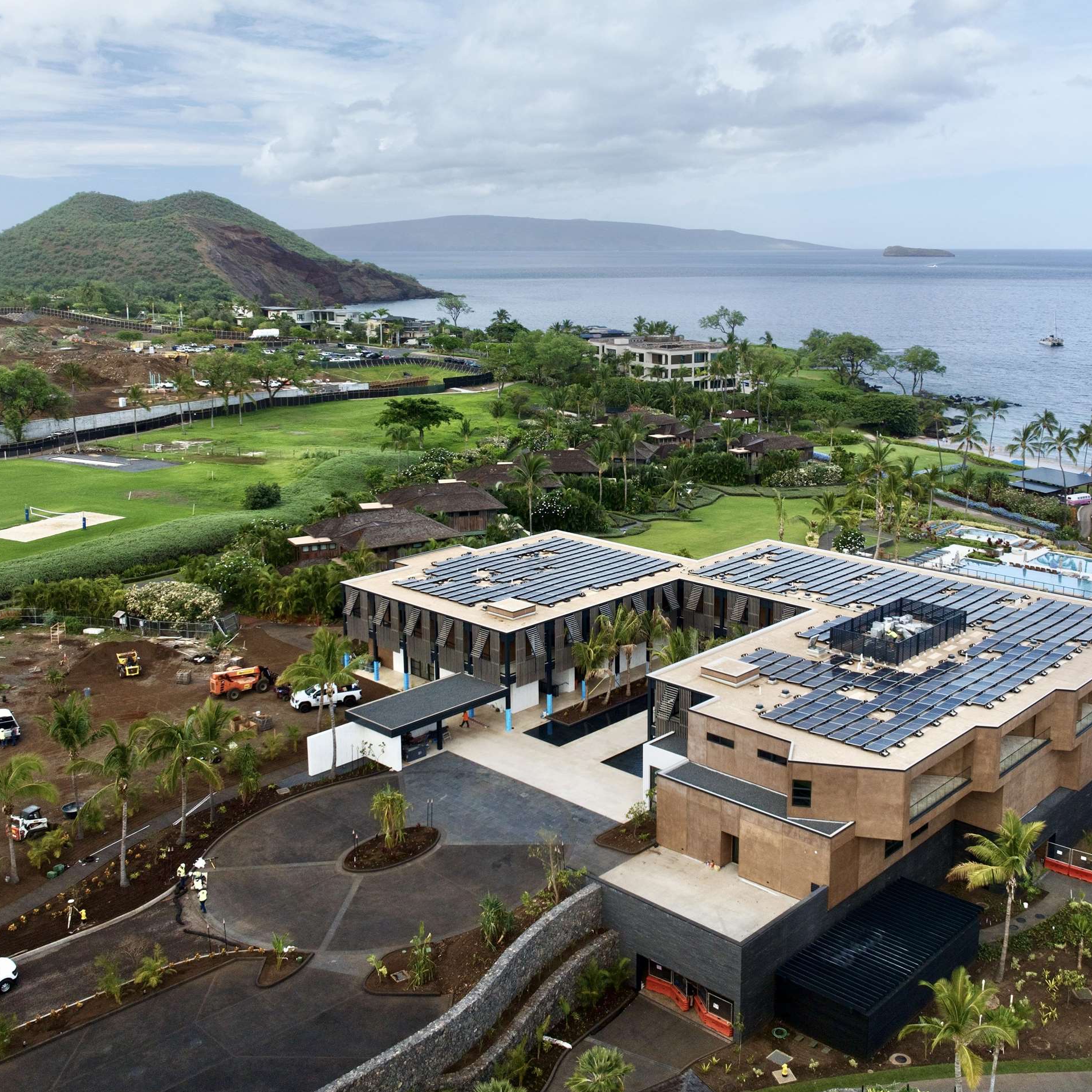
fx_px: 1213
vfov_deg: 48.3
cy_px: 464
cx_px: 608
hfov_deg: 48.4
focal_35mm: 34
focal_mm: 12.29
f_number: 5.6
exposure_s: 1/100
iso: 200
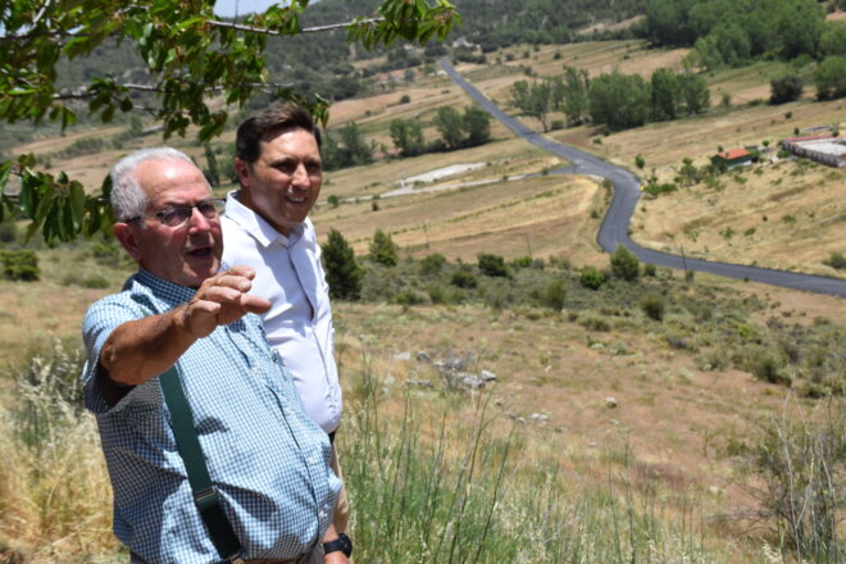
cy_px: 282
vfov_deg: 22.6
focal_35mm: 60
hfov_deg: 33.4
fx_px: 1410
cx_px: 423
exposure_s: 1/400
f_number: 10
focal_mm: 40
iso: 200
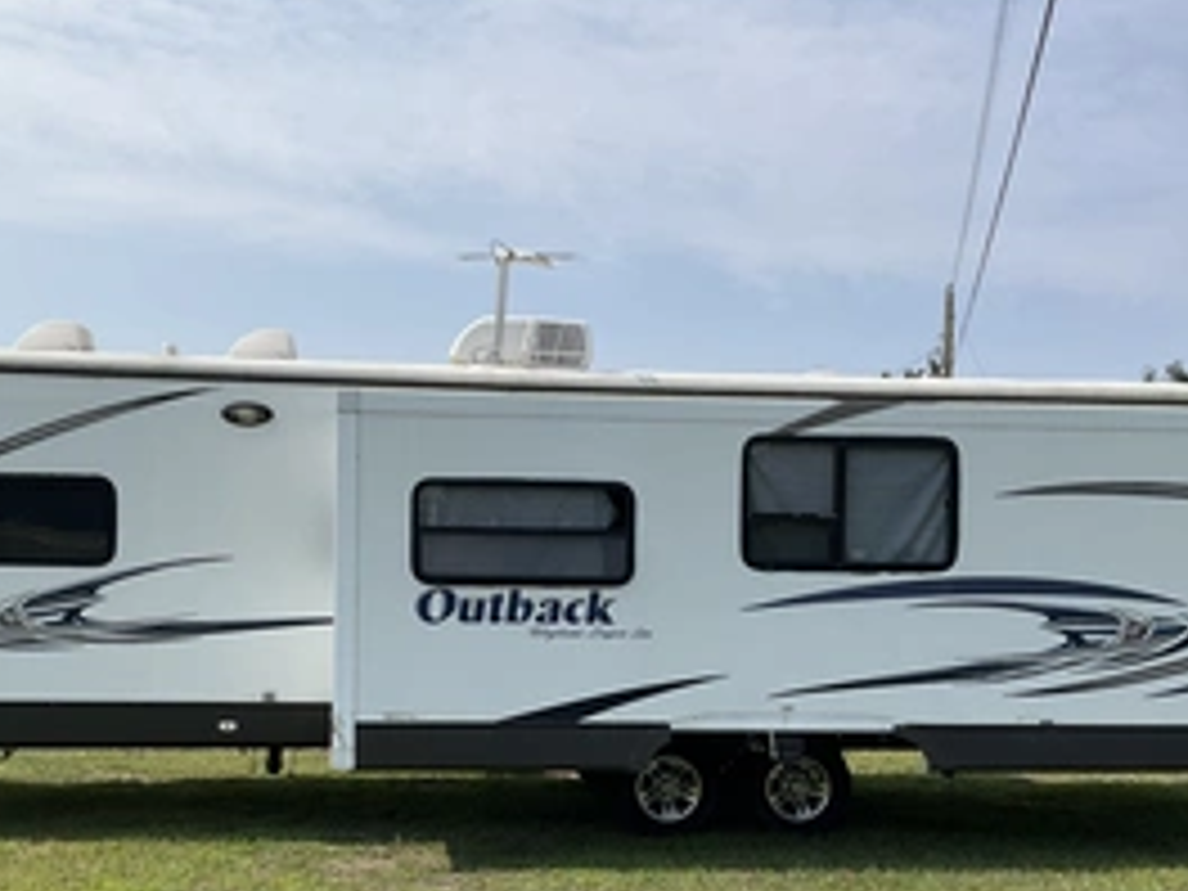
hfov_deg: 42.9
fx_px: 1510
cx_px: 540
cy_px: 608
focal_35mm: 44
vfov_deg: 32.5
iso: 25
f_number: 1.8
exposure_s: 1/2538
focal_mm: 3
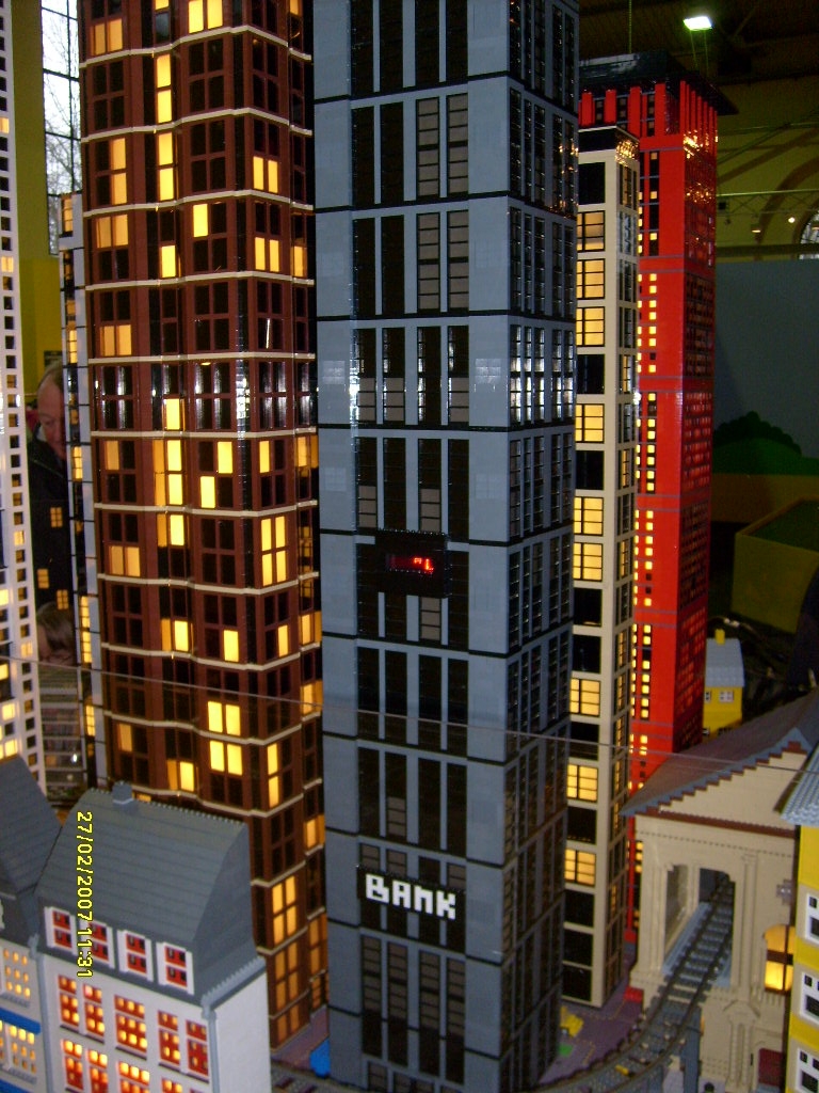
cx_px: 410
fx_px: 1104
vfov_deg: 52.6
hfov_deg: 40.7
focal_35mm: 35
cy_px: 546
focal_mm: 5.8
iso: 100
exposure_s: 1/45
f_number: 2.8
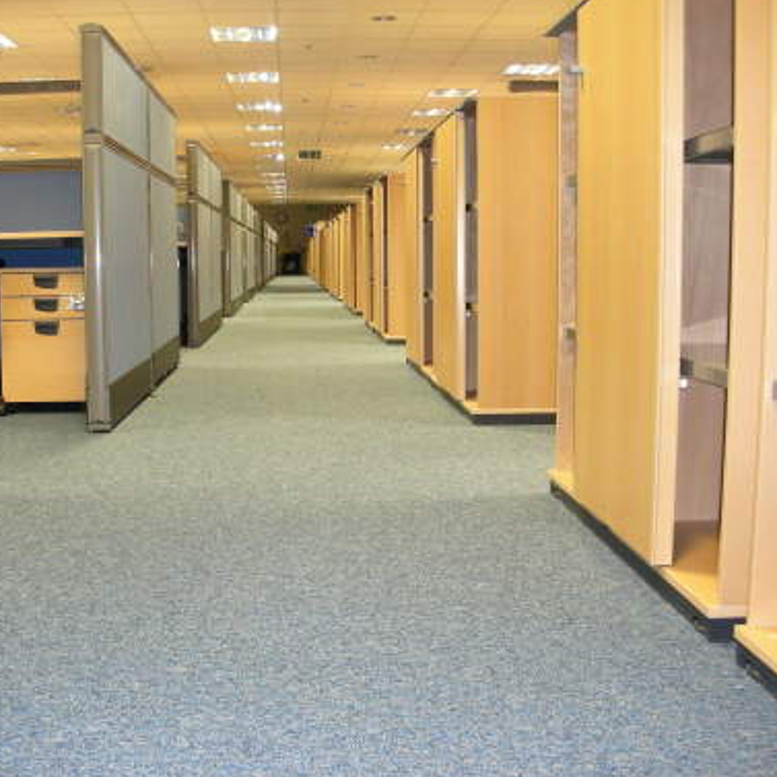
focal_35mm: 42
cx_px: 299
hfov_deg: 39.8
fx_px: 1067
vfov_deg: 40.0
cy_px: 385
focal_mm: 5.8
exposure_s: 1/9.2
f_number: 3
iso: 200
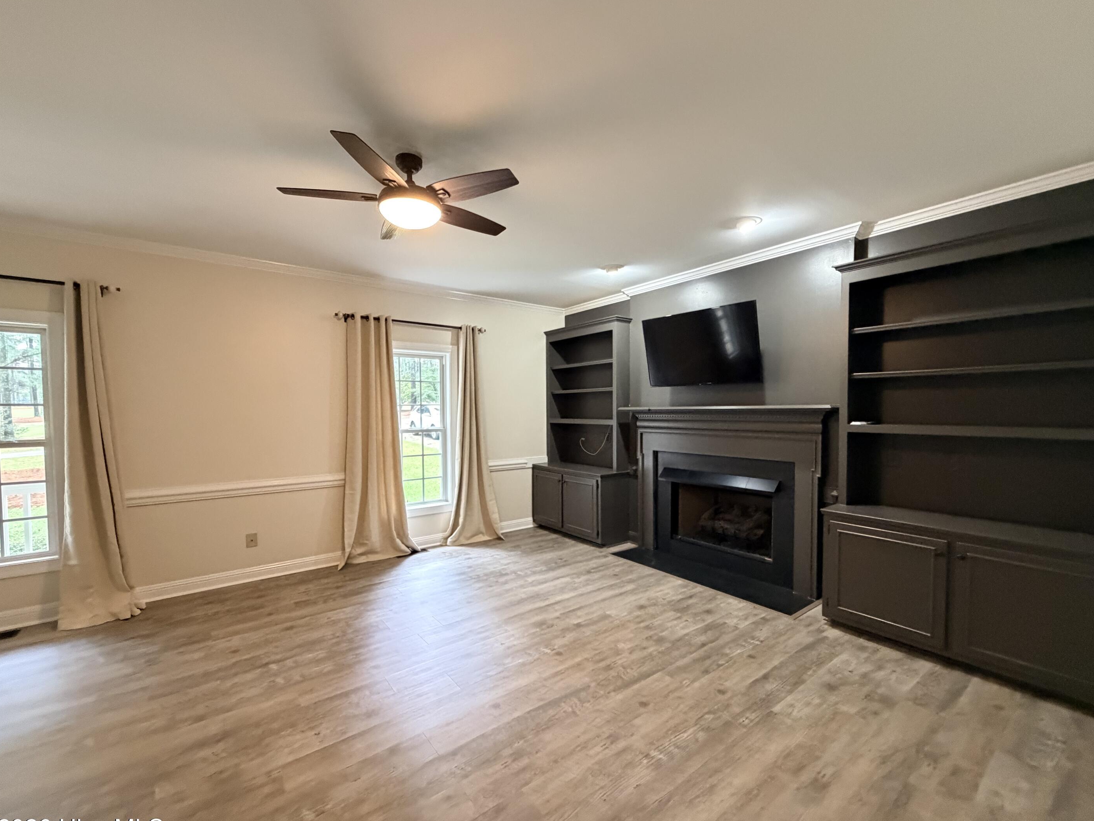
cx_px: 563
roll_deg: +0.6
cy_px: 429
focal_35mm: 15
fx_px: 474
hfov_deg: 98.1
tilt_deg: -2.1
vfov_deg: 81.7
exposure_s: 1/60
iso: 640
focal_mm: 2.22
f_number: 2.2
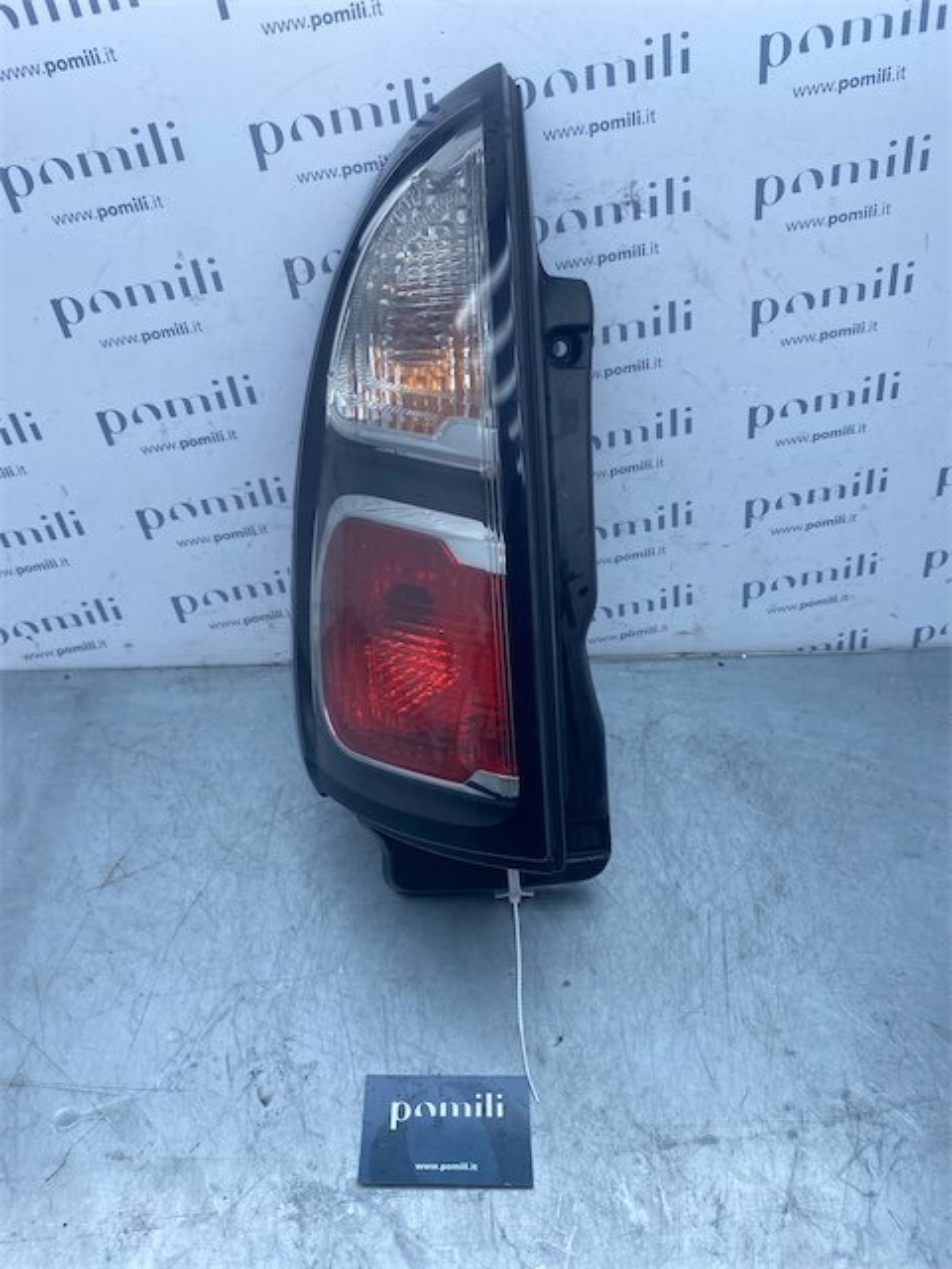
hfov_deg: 53.1
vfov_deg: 67.3
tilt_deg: -37.0
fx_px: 953
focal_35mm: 26
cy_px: 634
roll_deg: -2.8
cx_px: 476
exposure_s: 1/957
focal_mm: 4.25
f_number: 1.8
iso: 32
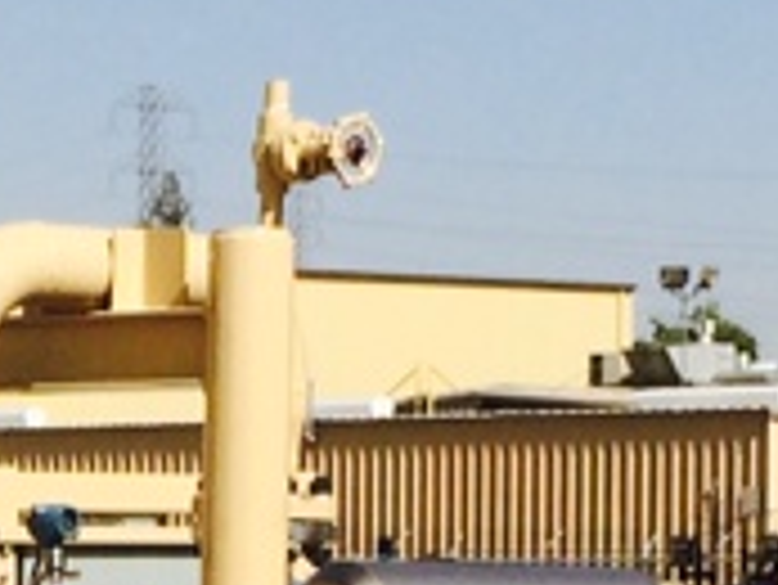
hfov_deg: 8.8
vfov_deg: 6.6
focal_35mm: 222
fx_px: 4993
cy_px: 796
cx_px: -211
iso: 40
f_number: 2.2
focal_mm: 4.12
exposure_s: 1/3731
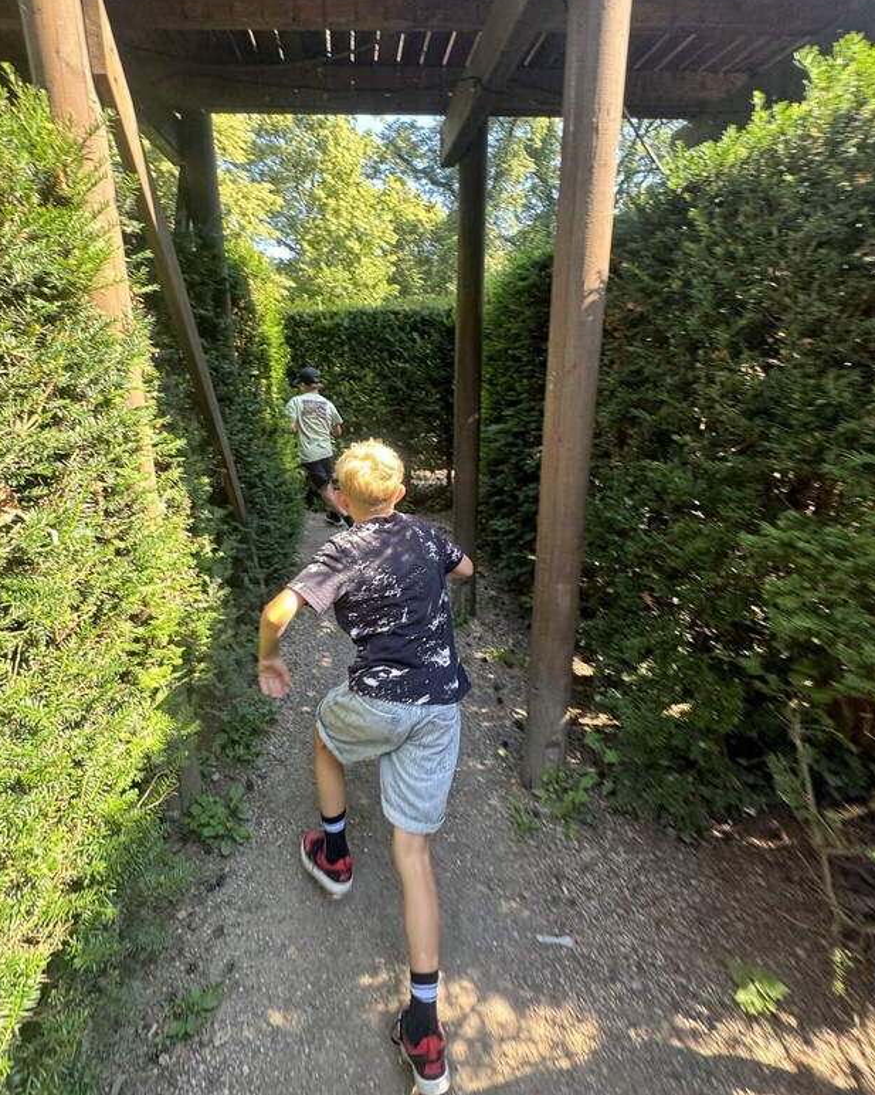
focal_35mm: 17
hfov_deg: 76.7
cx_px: 393
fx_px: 551
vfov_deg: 89.5
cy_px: 506
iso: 80
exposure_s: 1/99
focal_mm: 2.22
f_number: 2.2
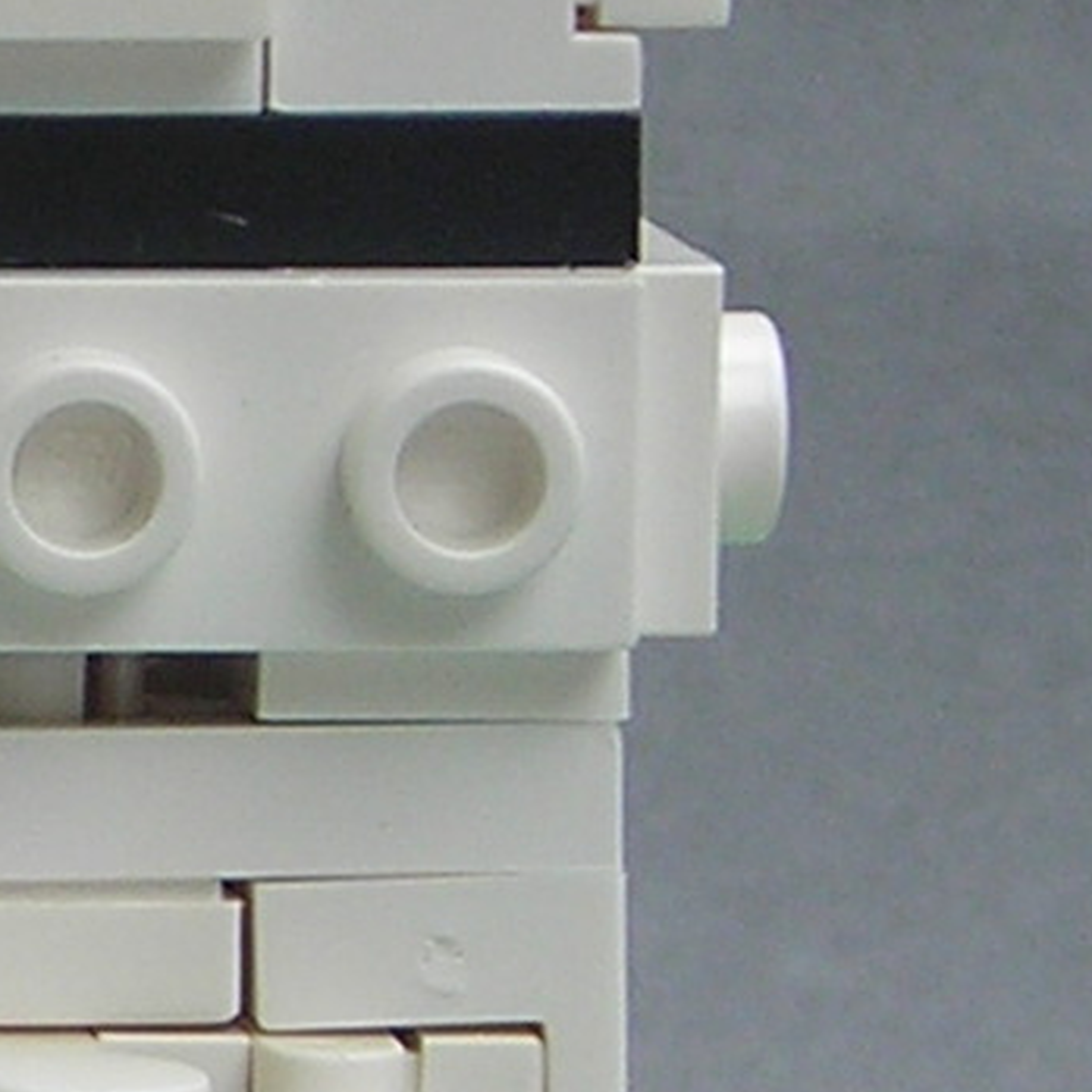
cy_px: 254
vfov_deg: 4.8
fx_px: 12920
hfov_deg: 4.7
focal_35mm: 362
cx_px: -1491
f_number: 3.6
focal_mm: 9.1
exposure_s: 1/223
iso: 50
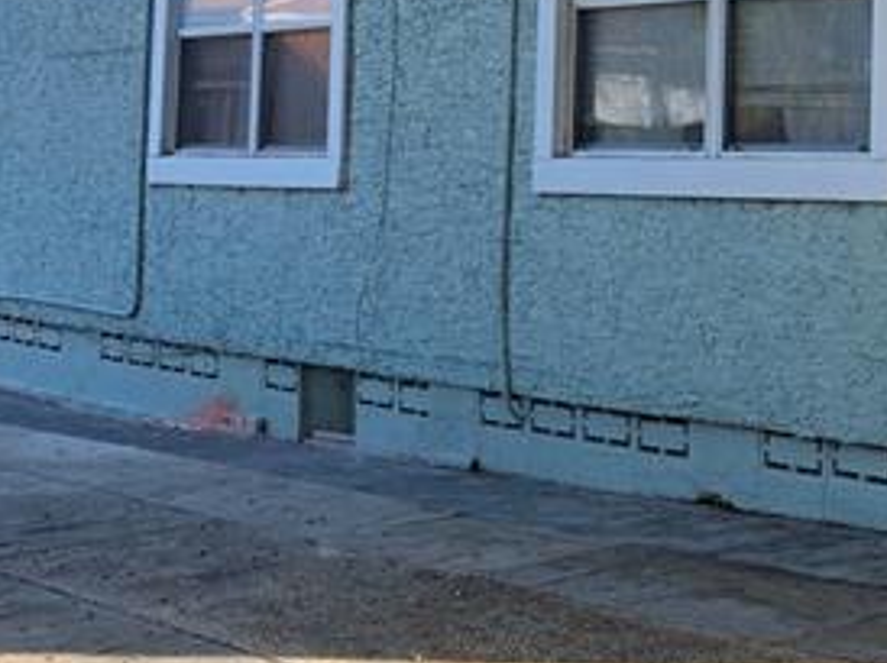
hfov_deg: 19.2
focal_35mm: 86
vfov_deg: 16.2
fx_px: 2202
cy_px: -204
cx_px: 1418
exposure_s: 1/1215
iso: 80
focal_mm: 6.3
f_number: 1.7
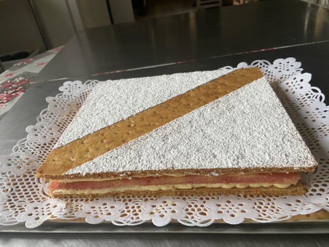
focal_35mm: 26
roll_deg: +8.9
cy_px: 124
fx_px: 247
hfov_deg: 67.3
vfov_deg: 53.0
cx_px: 164
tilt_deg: -35.2
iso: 160
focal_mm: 4.25
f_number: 1.8
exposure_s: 1/60
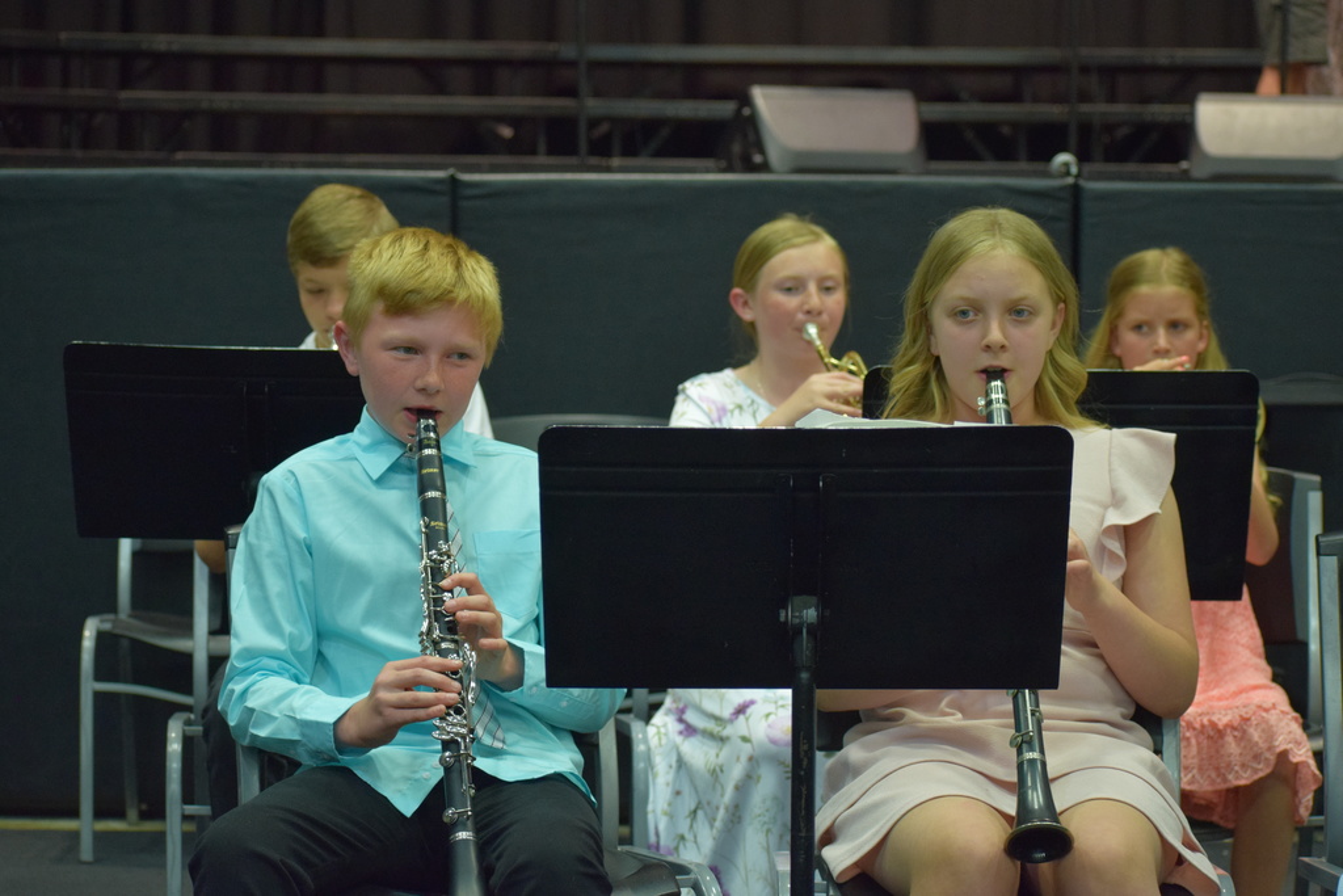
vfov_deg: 13.0
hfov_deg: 19.5
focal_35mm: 105
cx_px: 672
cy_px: 448
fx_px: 3917
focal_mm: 70
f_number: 4.5
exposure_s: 1/125
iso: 1800
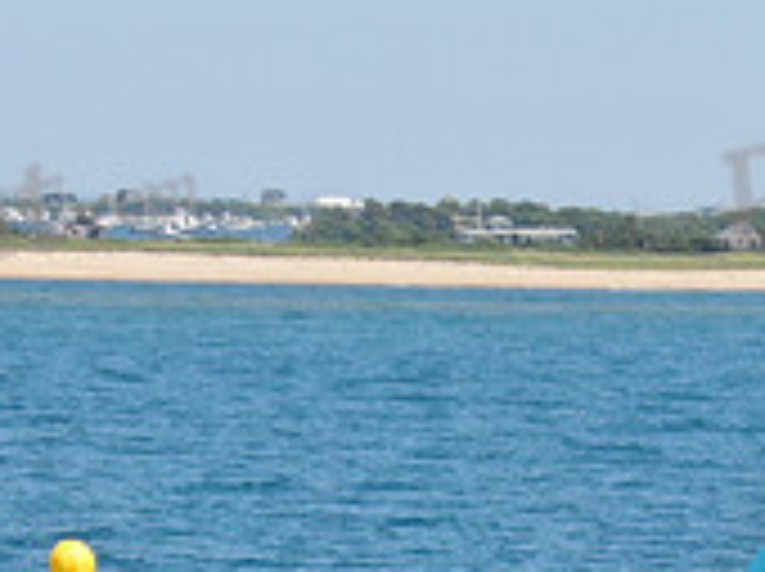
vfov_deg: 8.8
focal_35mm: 164
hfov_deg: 12.1
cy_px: 921
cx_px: 464
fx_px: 3619
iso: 100
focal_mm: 8.6
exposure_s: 1/640
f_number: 3.8
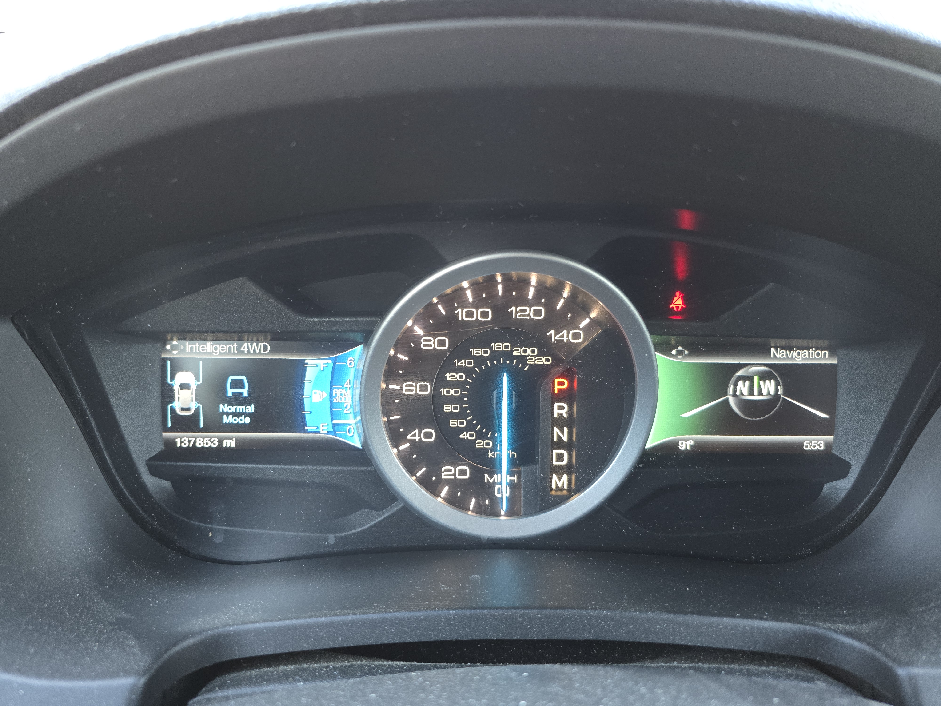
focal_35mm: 23
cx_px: 470
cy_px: 353
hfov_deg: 73.9
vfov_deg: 58.9
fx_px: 625
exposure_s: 1/33.3
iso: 320
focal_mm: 6.3
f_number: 1.7
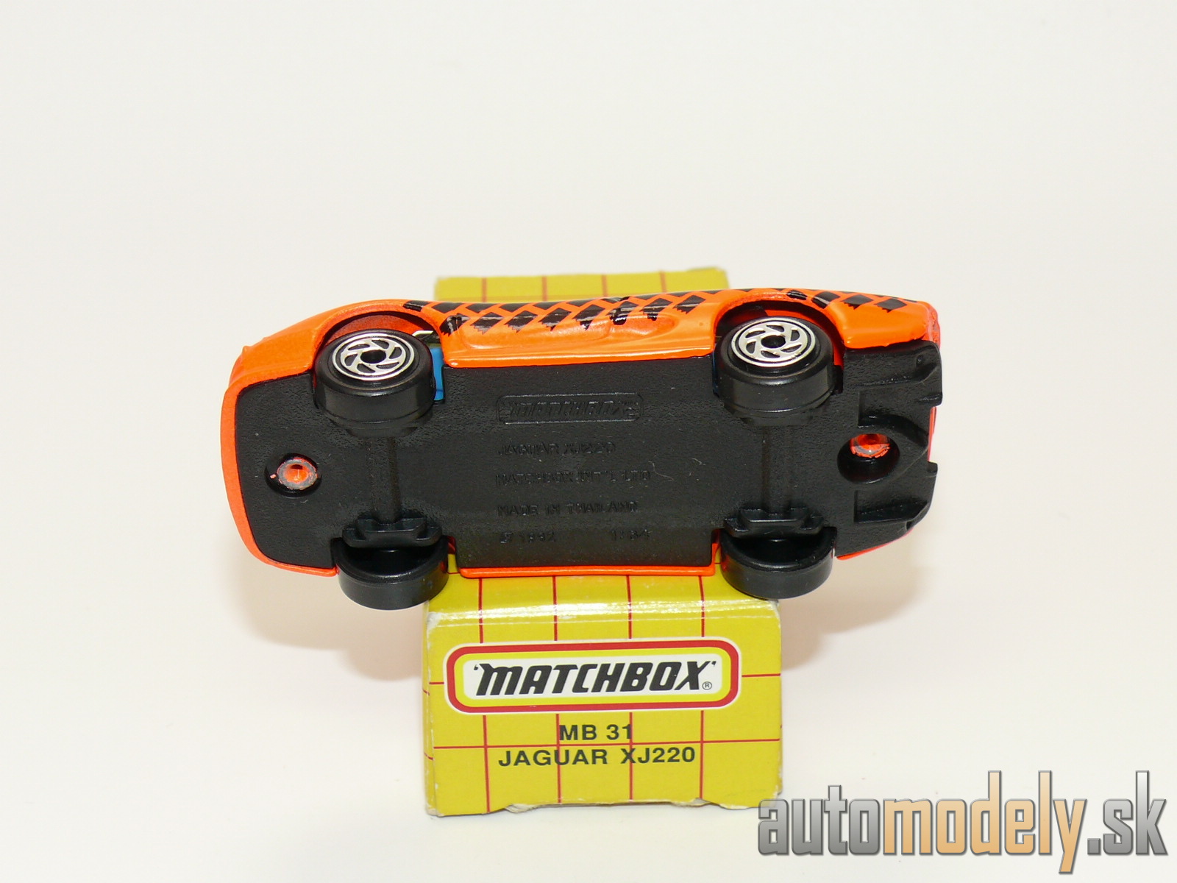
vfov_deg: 19.9
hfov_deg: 26.3
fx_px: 2516
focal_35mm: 74
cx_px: 588
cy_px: 442
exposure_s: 1/30
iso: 100
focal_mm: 11.2
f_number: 4
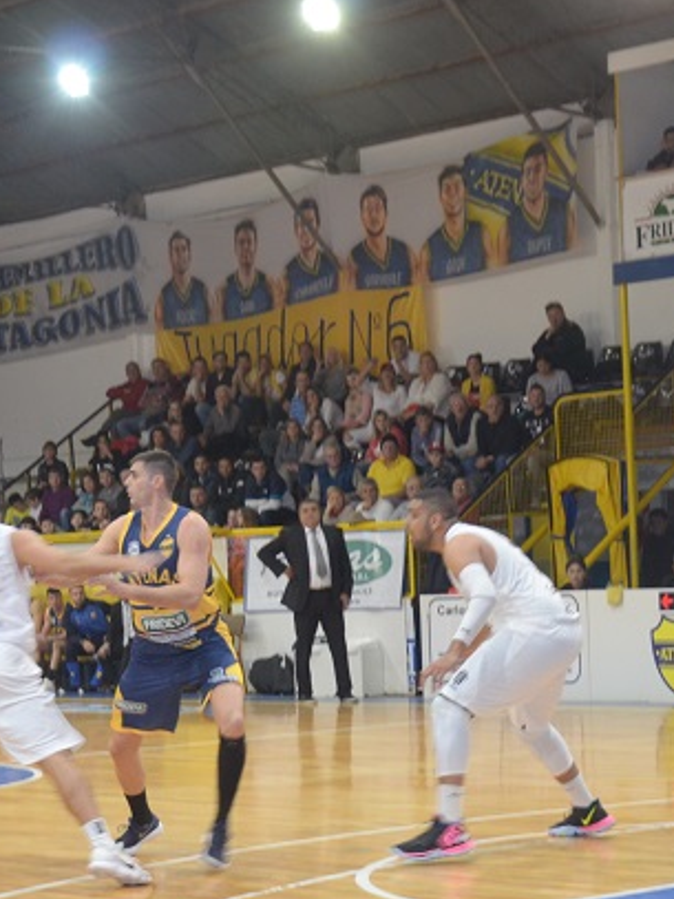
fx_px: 2570
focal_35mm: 99
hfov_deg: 14.8
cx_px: 71
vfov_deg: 19.8
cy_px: 575
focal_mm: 35
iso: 1000
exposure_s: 1/60
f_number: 4.5
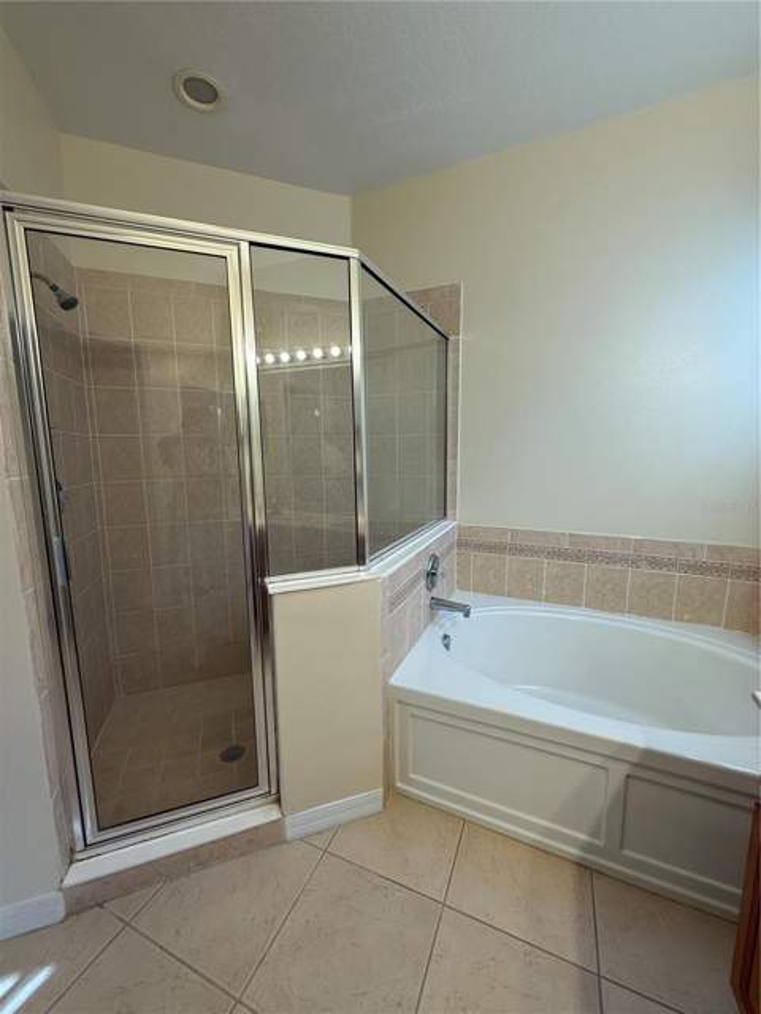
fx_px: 410
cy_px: 507
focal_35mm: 14
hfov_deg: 85.7
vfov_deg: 102.1
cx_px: 380
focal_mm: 2.22
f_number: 2.2
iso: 80
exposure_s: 1/120
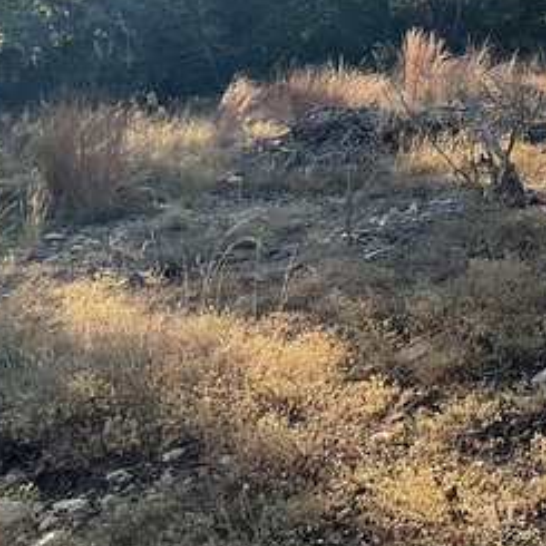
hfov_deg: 23.6
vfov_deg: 24.9
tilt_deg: -3.3
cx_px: 644
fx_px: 1196
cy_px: 47
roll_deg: -2.4
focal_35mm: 67
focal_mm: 3
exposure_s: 1/446
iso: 16
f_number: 1.8
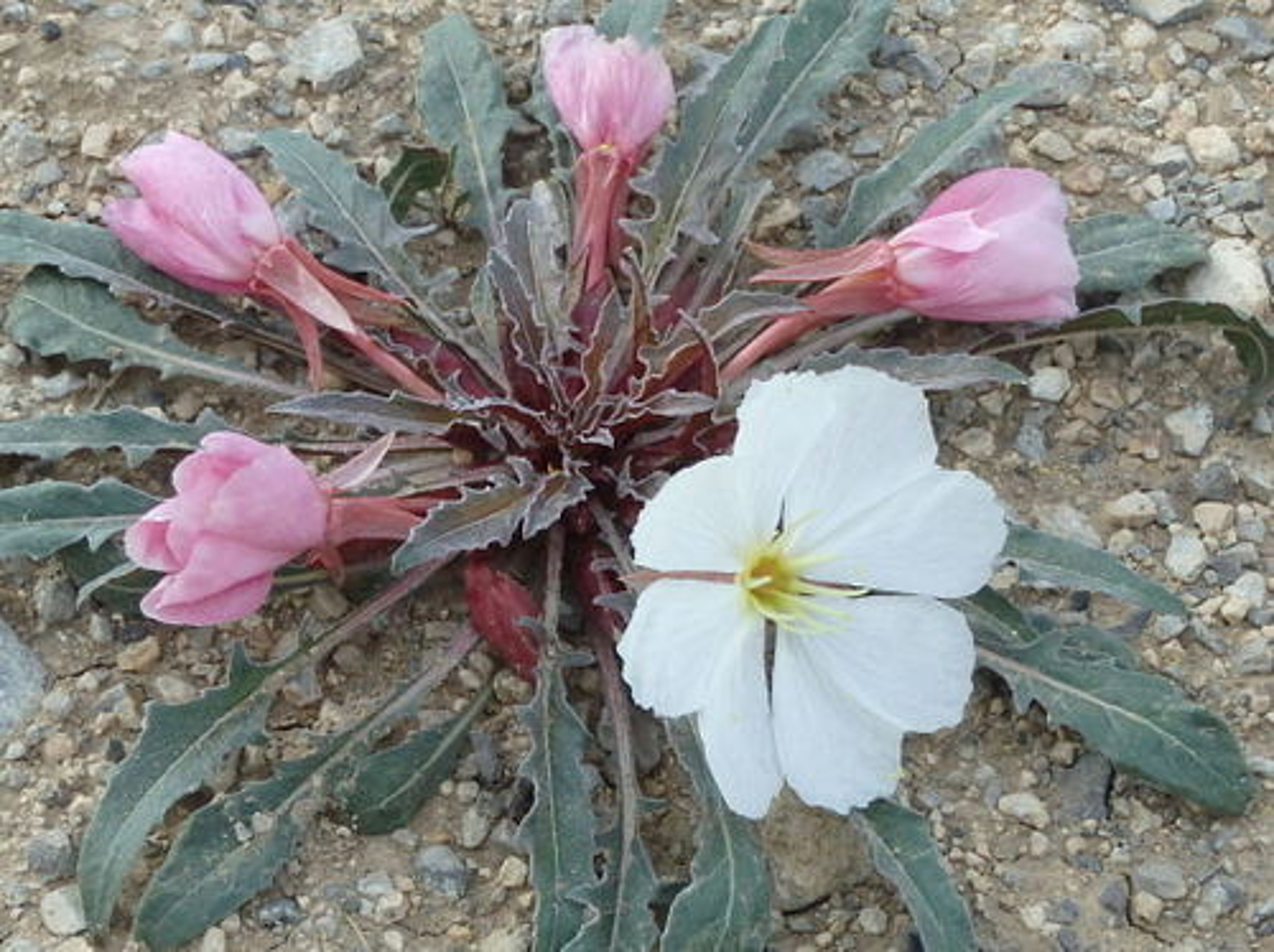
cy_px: 476
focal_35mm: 64
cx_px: 637
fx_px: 2353
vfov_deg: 22.9
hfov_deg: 30.3
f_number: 5.4
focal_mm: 11.4
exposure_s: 1/250
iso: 125
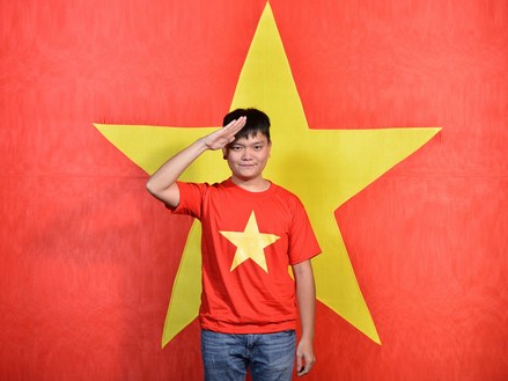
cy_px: 191
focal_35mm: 68
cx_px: 274
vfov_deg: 21.6
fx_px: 998
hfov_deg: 28.6
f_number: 5
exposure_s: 1/200
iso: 100
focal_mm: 62
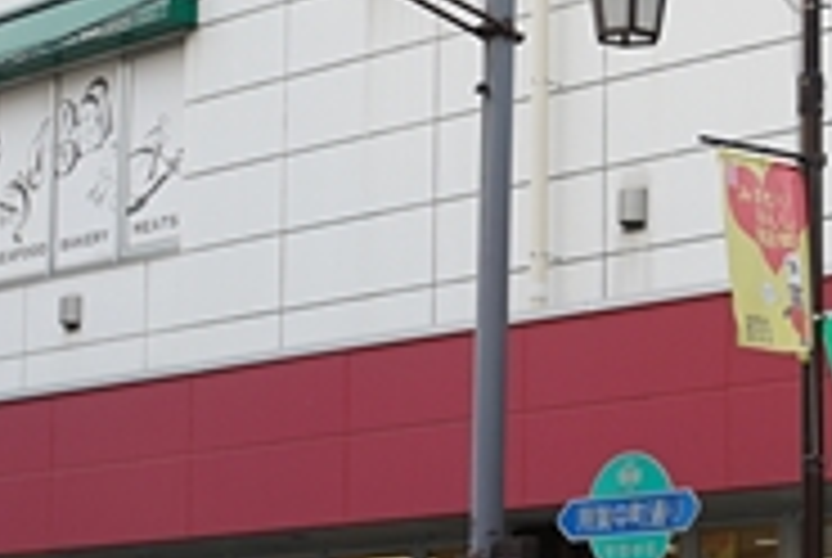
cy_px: 315
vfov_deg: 11.4
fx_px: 2801
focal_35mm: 121
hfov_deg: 16.3
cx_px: 944
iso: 100
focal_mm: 19
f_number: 4.5
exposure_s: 1/100
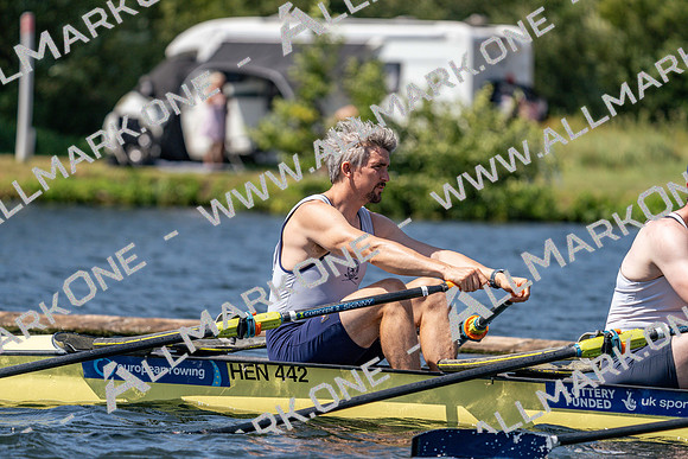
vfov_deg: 4.2
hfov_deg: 6.4
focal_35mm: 324
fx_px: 6193
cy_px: 230
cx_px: 344
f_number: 6.3
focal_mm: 324
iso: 250
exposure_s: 1/2000
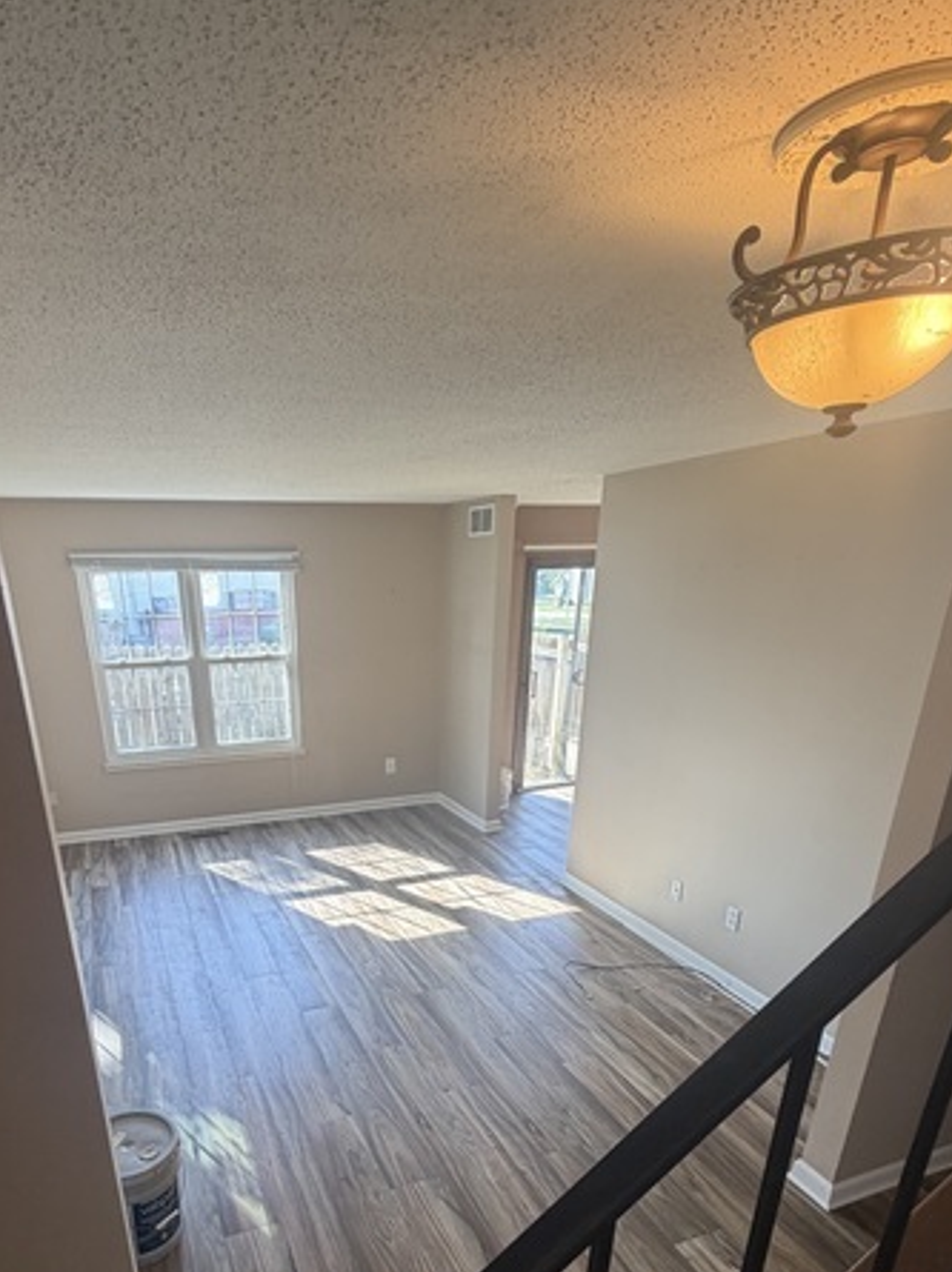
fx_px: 771
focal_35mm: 21
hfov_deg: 62.6
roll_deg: -1.3
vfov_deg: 75.3
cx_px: 366
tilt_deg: -22.6
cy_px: 896
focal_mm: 2.22
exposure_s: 1/120
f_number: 2.2
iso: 125
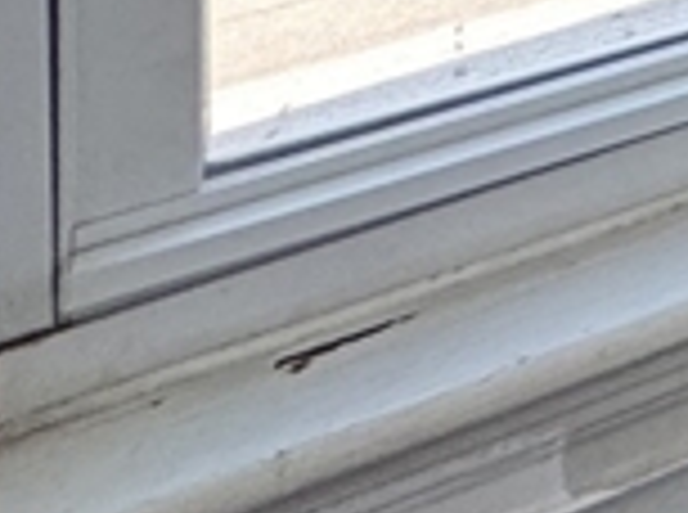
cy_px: -972
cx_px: 2235
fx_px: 1864
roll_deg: +0.7
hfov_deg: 10.5
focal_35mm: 94
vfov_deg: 11.0
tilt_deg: -0.2
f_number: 2.2
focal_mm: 2.22
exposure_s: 1/99
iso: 160
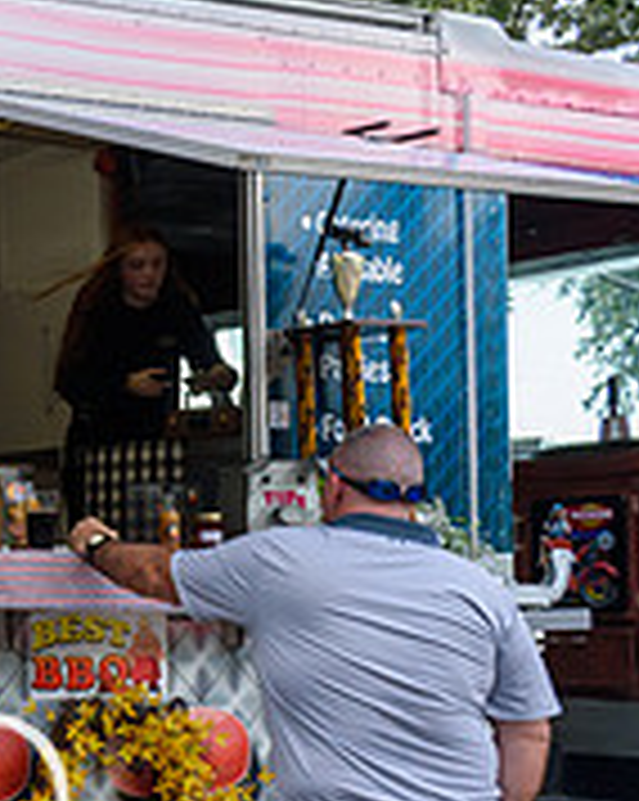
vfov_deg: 22.7
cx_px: -572
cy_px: 538
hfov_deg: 15.3
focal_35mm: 84
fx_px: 1989
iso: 320
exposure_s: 1/250
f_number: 8
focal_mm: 18
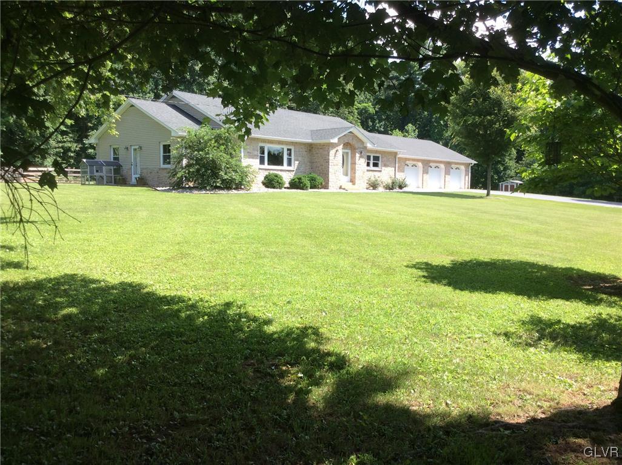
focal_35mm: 32
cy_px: 232
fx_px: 574
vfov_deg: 44.0
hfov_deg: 56.9
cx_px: 311
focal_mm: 3.3
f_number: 2.4
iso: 32
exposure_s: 1/400
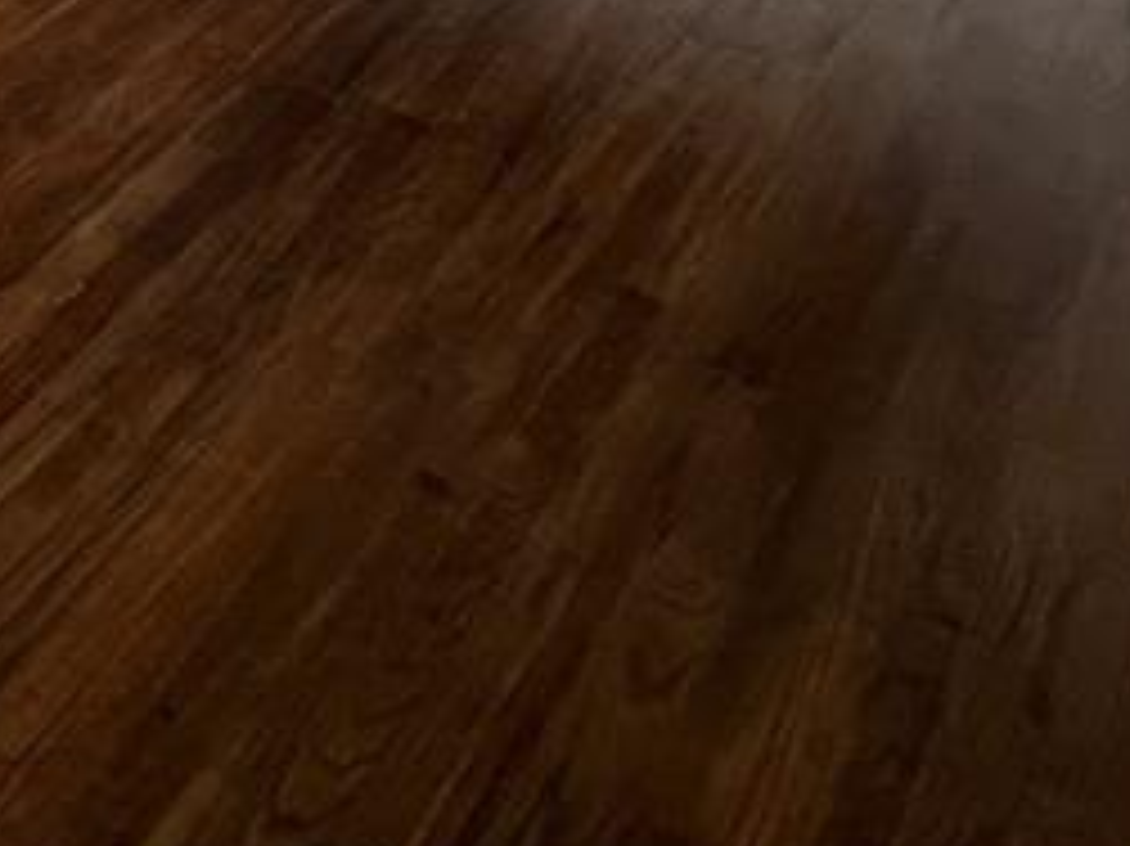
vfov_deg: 20.0
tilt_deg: -10.0
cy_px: -675
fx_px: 1729
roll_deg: -0.7
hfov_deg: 31.3
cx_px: -176
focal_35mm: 53
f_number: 1.8
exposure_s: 1/60
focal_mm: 1.57
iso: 250
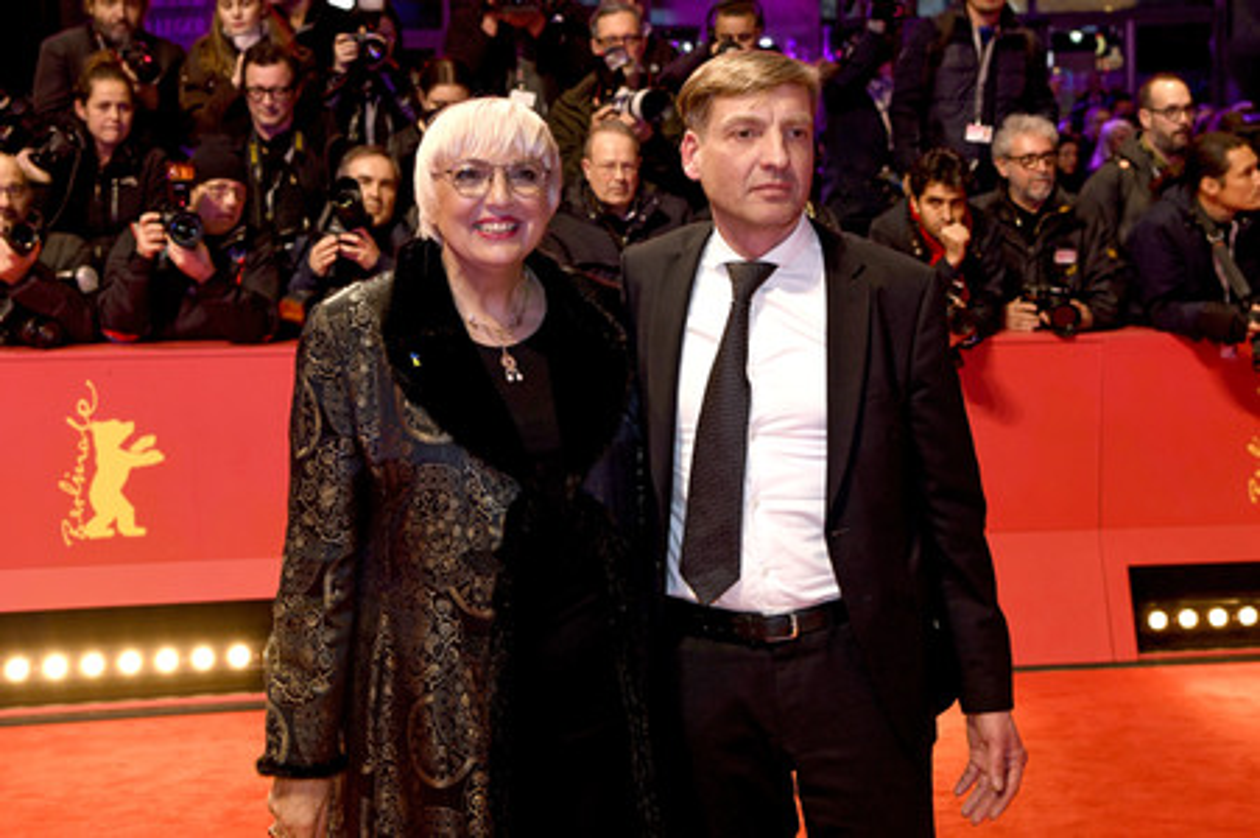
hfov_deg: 41.1
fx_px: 1679
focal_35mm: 48
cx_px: 630
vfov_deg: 28.0
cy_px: 419
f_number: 5
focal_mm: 48
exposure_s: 1/160
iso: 800
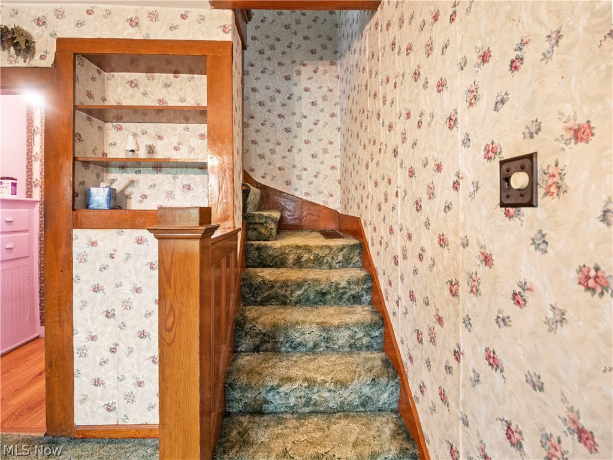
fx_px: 283
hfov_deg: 94.5
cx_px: 306
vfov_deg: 78.1
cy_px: 230
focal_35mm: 16
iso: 3200
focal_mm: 8
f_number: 2.8
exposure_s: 1/40
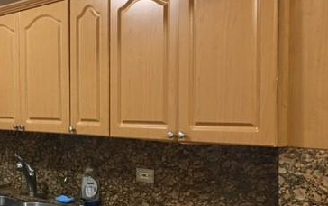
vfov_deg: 24.0
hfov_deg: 35.6
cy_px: 126
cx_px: 42
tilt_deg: -0.3
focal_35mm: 54
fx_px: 483
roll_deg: +0.4
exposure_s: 1/15
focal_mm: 4.15
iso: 125
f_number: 2.2
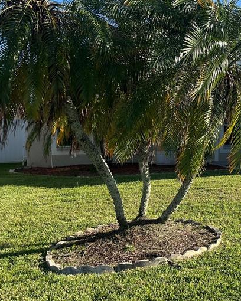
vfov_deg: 36.4
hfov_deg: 27.7
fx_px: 455
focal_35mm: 51
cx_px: 250
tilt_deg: +3.7
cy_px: 113
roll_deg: +0.8
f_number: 1.6
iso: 50
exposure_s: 1/2062
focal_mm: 5.1
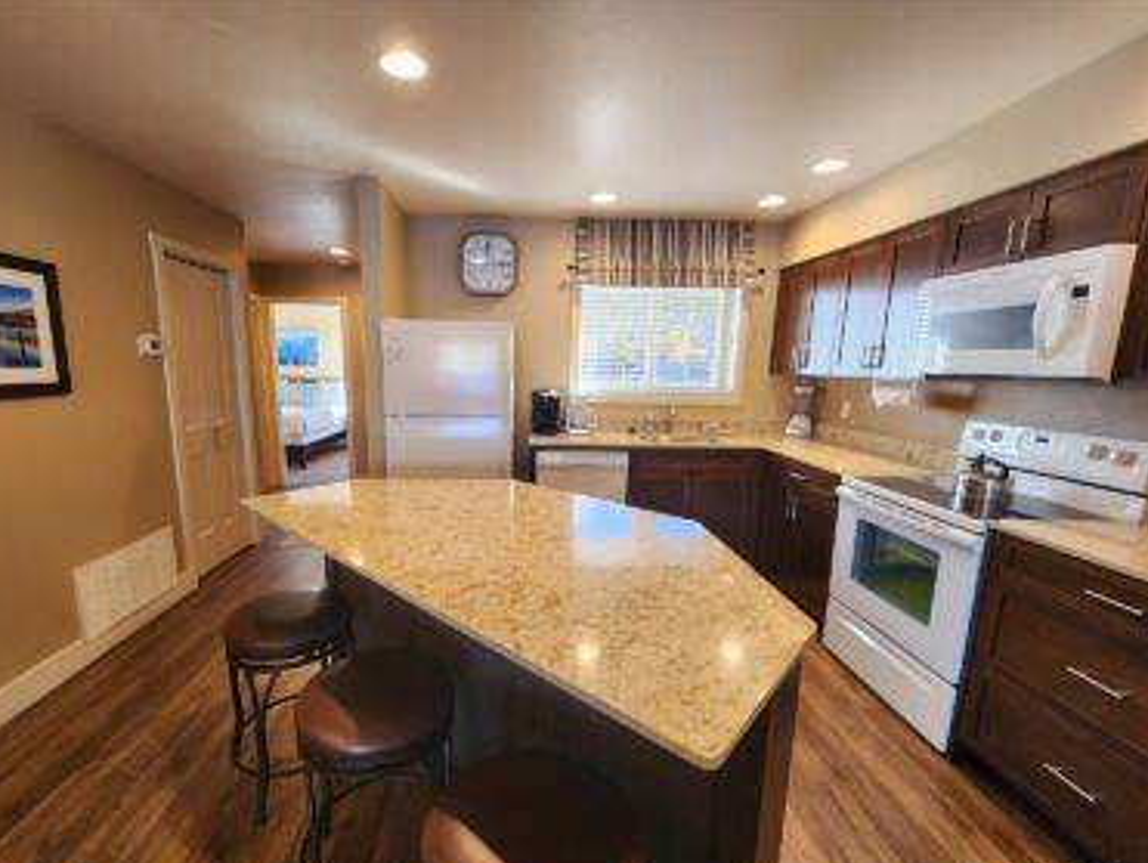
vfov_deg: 85.7
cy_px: 458
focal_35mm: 14
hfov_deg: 101.8
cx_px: 532
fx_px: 465
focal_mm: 2.2
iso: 160
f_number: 2.2
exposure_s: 1/60.2
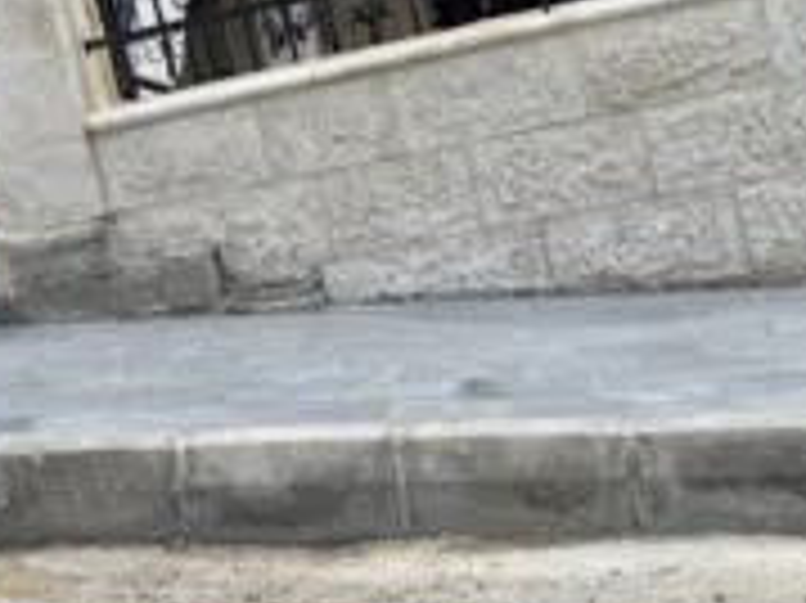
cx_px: 81
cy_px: 22
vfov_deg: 16.8
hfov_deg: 22.2
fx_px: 2001
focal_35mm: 86
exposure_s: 1/1637
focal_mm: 6.76
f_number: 1.78
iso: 80
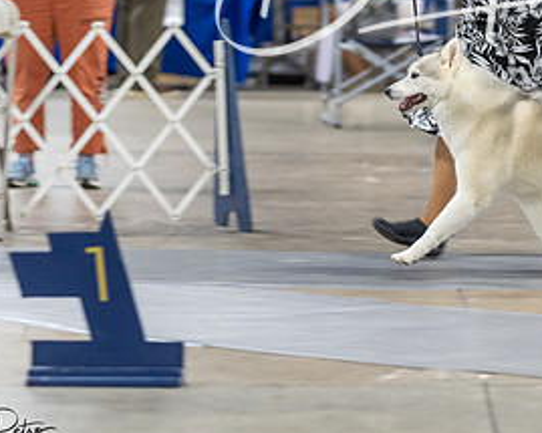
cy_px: 92
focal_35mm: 259
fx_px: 4153
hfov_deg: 7.4
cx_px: 508
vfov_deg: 6.0
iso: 2000
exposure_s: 1/160
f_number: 2.8
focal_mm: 128
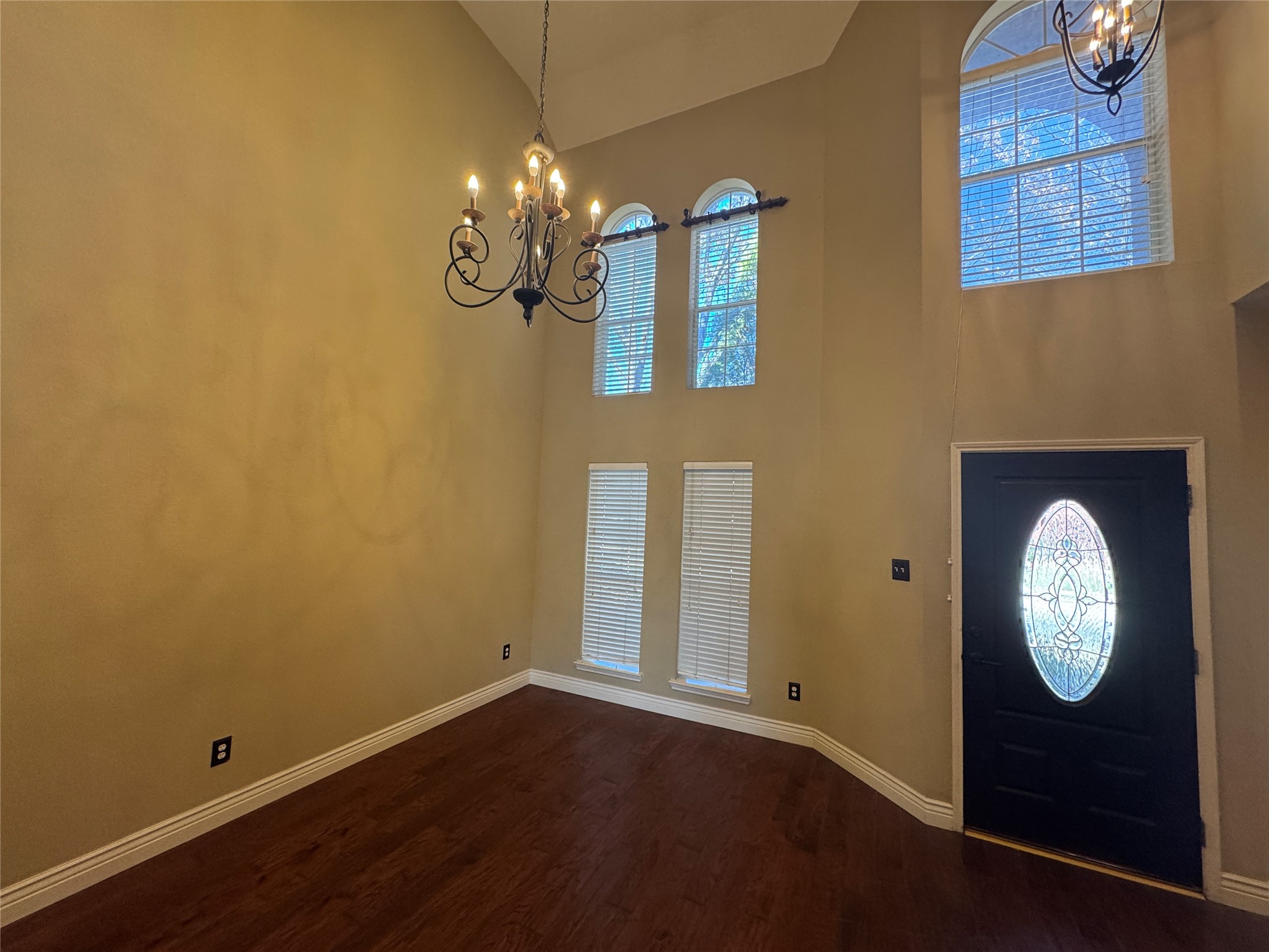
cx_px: 634
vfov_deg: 85.7
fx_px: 513
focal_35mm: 14
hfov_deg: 102.1
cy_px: 476
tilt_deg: +3.7
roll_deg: -2.3
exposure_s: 1/120
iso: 250
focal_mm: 2.22
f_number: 2.2
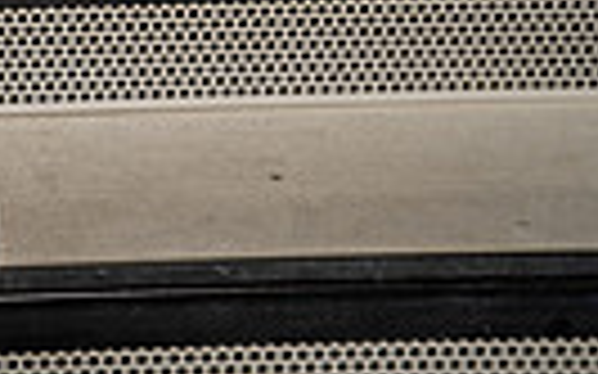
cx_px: -54
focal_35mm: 159
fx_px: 2590
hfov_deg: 12.9
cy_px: -550
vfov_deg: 7.6
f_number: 6.3
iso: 100
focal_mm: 46
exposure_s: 1/250
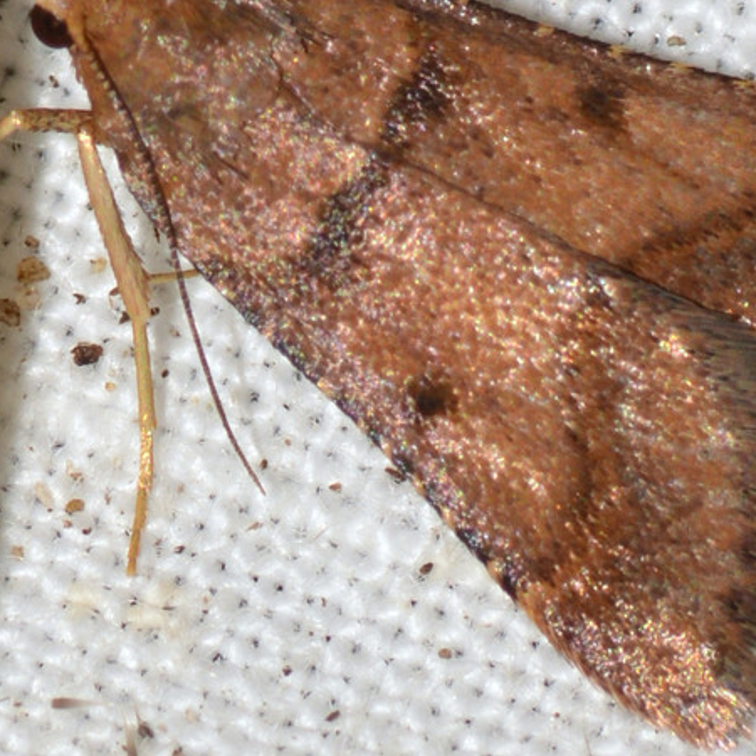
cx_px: 436
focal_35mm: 272
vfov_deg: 6.4
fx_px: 6721
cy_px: 296
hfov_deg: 6.4
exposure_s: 1/200
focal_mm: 100
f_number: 18
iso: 100
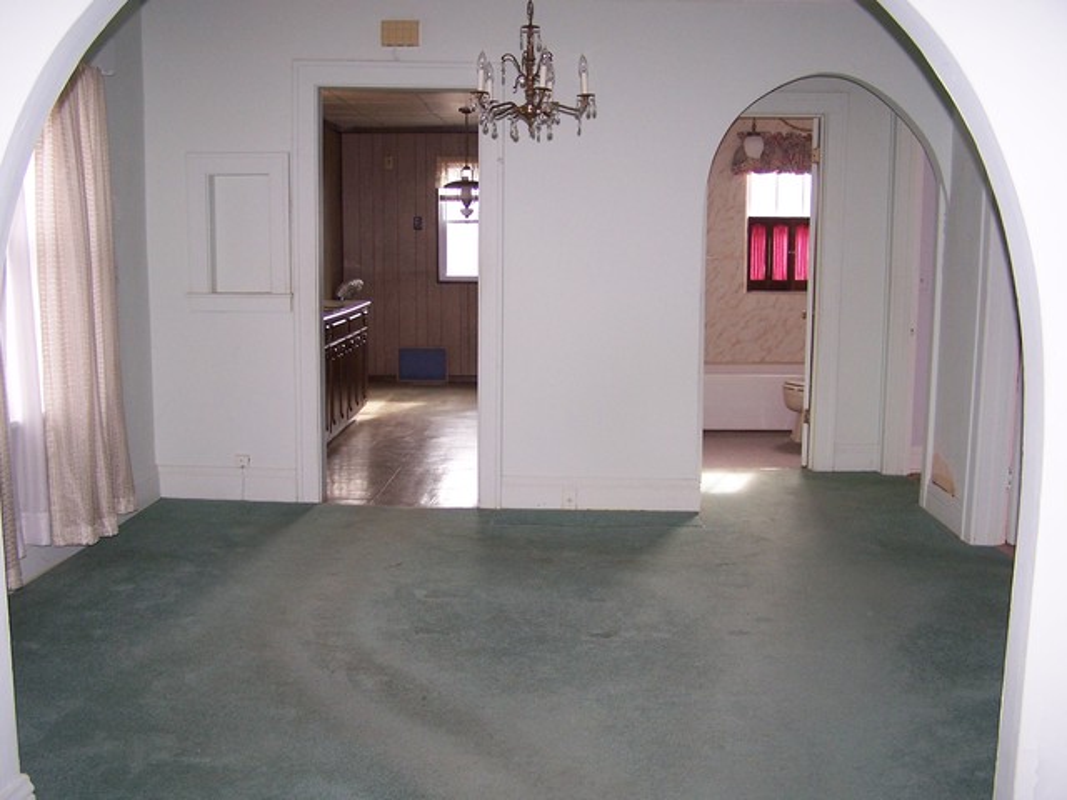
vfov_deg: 37.7
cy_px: 400
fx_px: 1171
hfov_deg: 49.0
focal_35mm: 38
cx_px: 534
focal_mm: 6.3
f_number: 2.8
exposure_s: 1/60
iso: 140
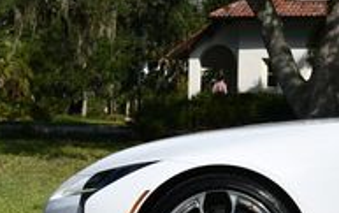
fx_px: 1378
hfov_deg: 13.1
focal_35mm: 149
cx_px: 539
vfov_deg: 8.8
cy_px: 51
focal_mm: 22
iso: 100
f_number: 9
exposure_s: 1/320
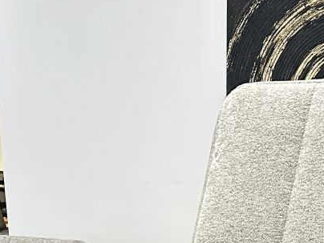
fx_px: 833
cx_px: 182
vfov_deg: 14.6
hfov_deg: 22.0
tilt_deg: -17.9
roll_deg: +1.0
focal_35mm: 89
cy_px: 433
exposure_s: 1/50
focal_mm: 6.86
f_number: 1.78
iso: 250
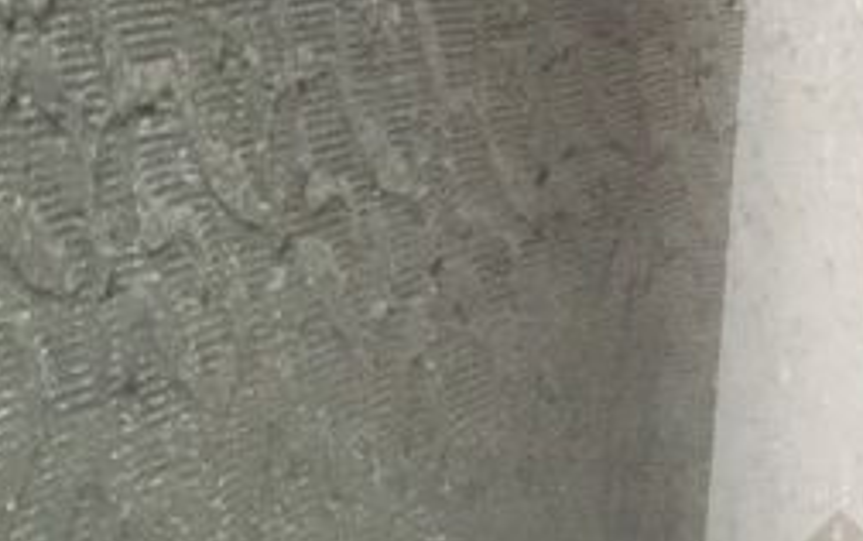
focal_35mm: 156
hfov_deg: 11.9
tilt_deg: -7.0
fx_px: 3672
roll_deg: +1.6
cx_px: 1733
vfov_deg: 8.4
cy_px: 349
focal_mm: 4.15
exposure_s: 1/24
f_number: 2.2
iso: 200
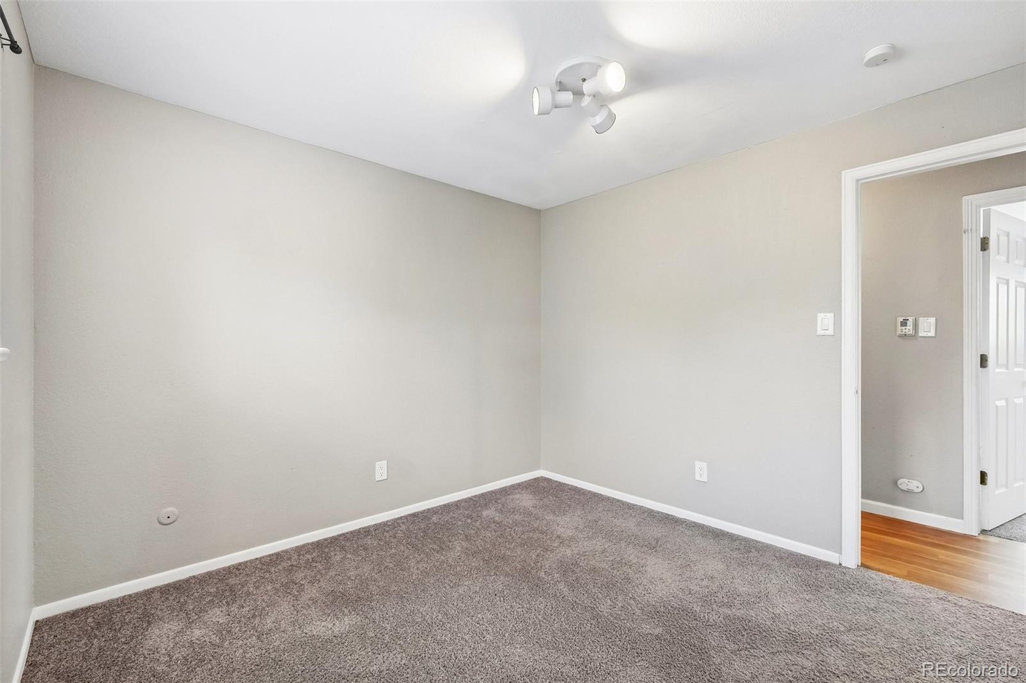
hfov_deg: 100.4
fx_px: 427
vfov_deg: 77.3
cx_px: 513
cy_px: 342
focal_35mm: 15
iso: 800
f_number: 8
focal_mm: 10
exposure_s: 1/6
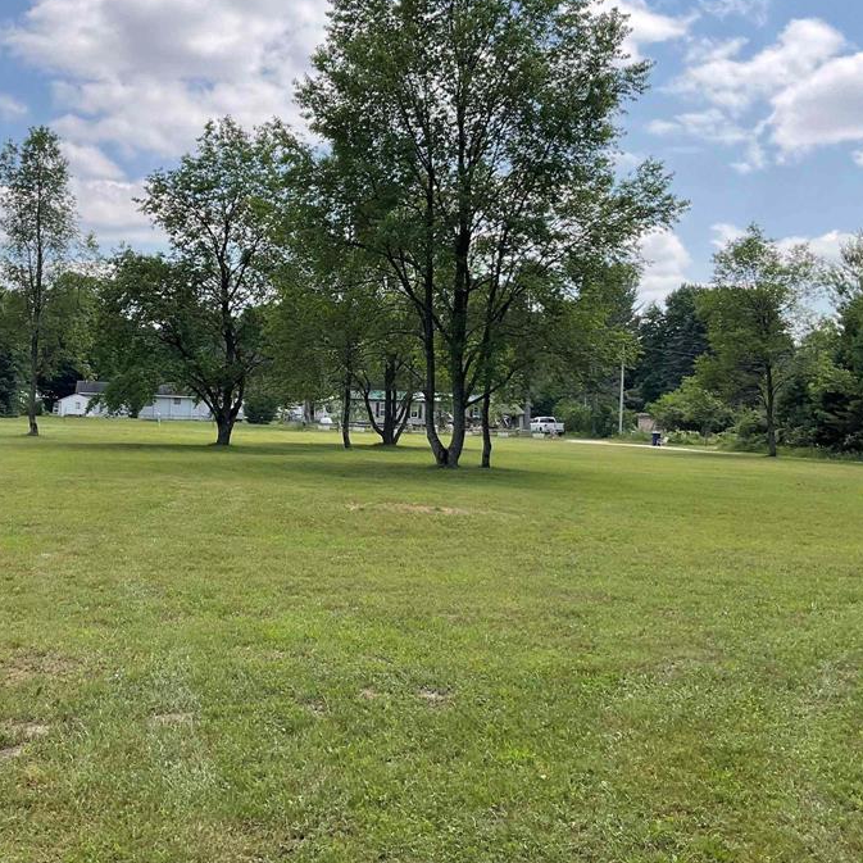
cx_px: 345
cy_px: 412
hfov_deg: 42.6
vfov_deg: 42.8
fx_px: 1100
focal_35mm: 39
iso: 16
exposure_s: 1/1451
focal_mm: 3
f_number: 1.8
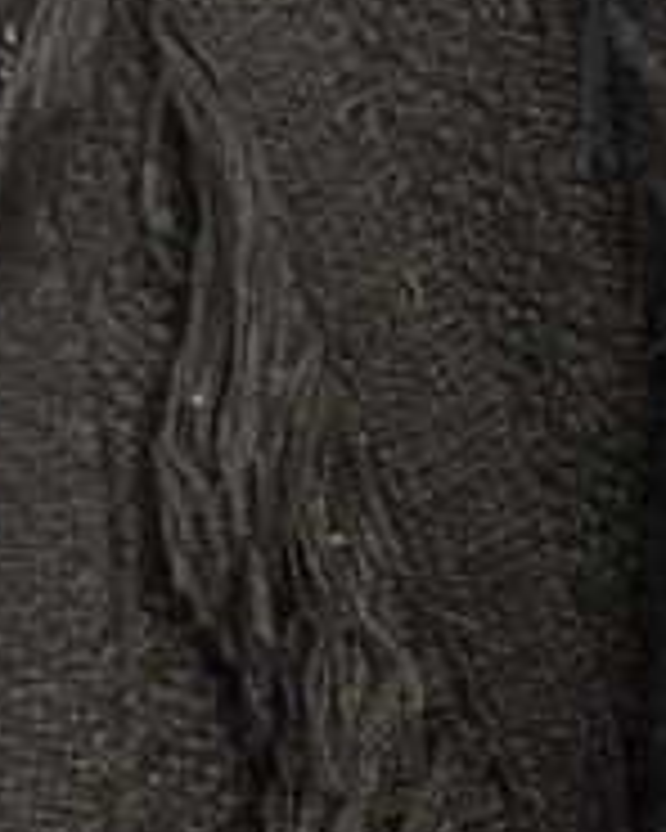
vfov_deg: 11.3
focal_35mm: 169
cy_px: 803
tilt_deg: -12.6
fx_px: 4164
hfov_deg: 8.2
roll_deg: -0.4
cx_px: 1746
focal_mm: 6.76
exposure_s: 1/30
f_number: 1.78
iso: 1000
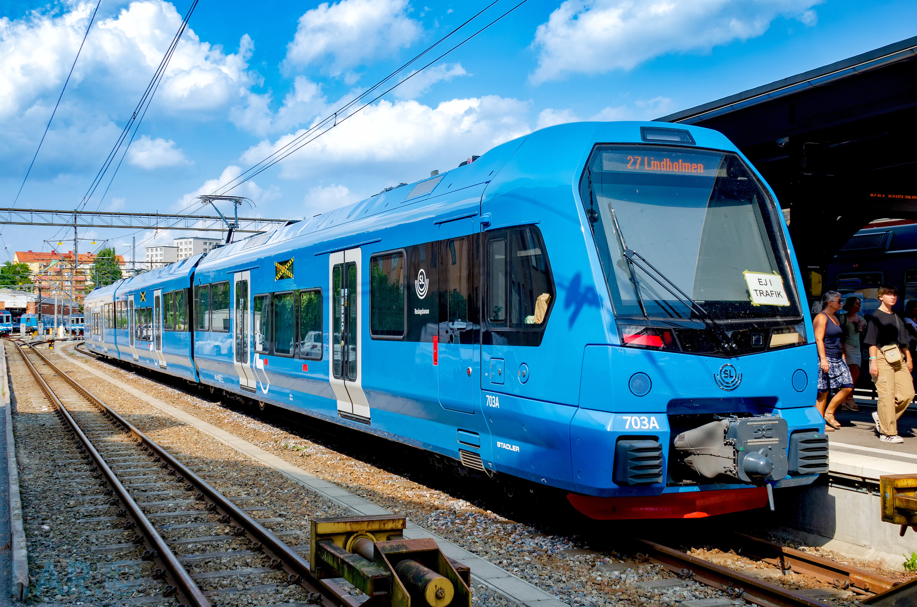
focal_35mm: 42
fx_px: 1068
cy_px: 304
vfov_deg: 31.8
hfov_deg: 46.5
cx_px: 458
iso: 200
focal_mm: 28
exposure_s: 1/250
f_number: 8
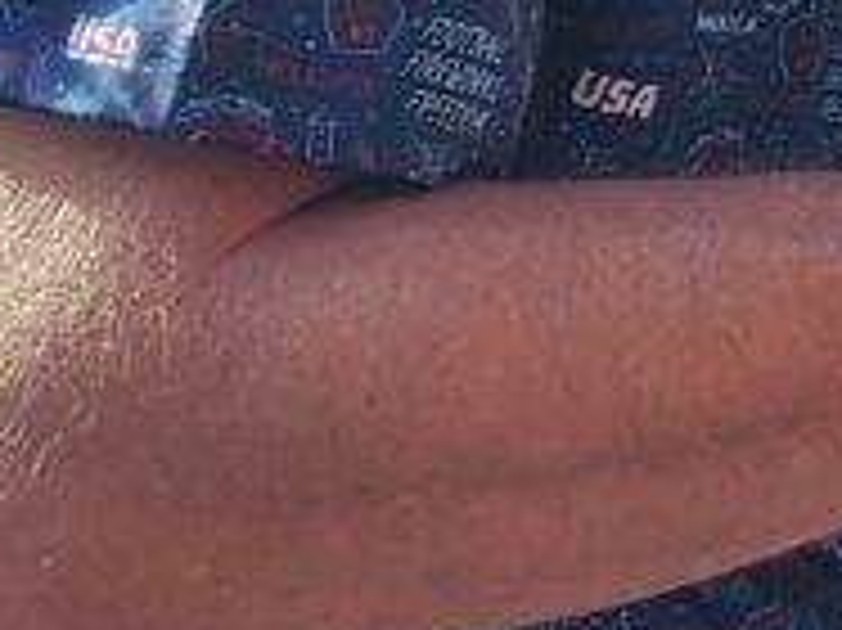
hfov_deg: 11.3
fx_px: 3403
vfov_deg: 10.2
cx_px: 2134
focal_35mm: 140
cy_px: -385
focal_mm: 6.4
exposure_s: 1/180
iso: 32
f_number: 1.8
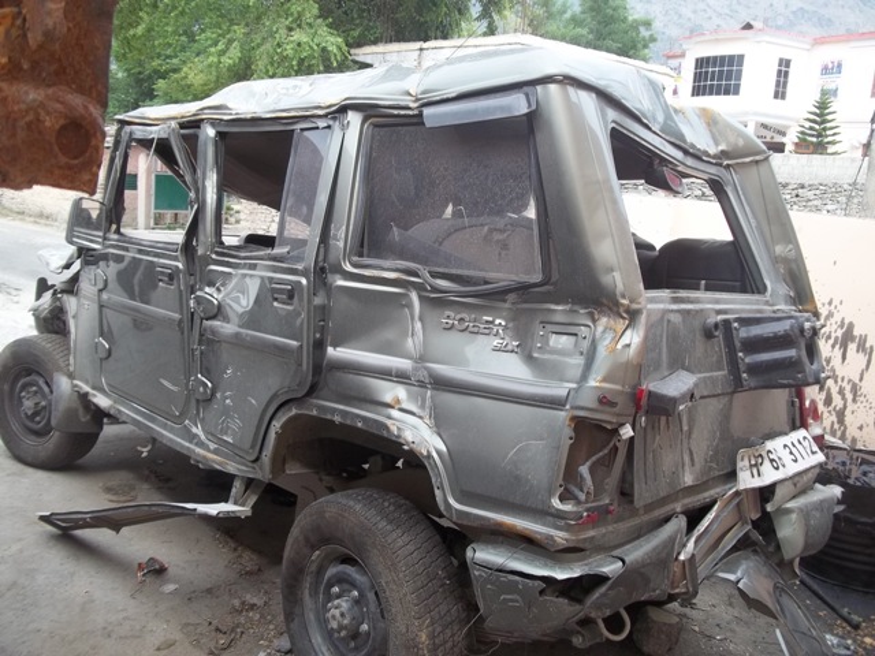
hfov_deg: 56.8
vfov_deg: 44.2
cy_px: 328
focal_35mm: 32
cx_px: 438
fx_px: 809
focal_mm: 5.7
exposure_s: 1/200
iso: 64
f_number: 2.9
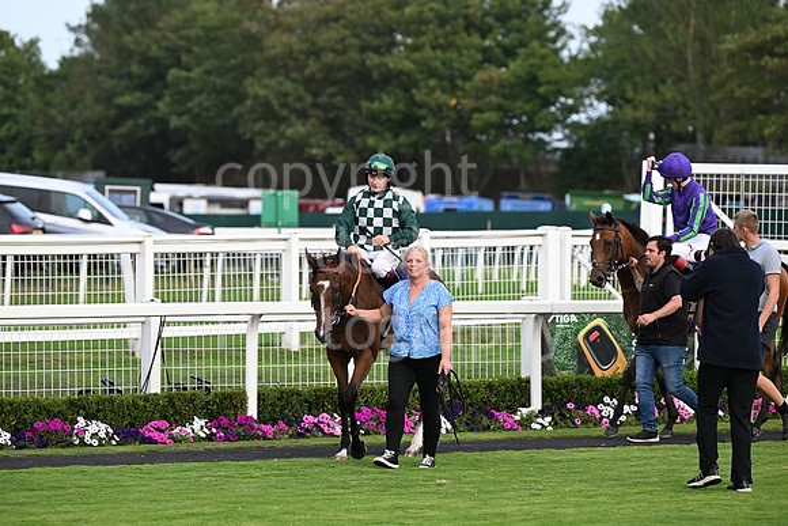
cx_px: 394
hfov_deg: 10.3
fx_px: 4379
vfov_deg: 6.9
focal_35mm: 200
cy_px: 263
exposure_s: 1/2500
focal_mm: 200
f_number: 4.5
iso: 1000
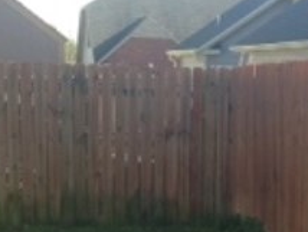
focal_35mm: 148
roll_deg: -0.7
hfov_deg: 13.2
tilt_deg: -16.1
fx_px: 1318
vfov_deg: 9.5
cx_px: 261
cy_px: 444
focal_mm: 4.12
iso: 50
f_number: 2.4
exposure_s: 1/396
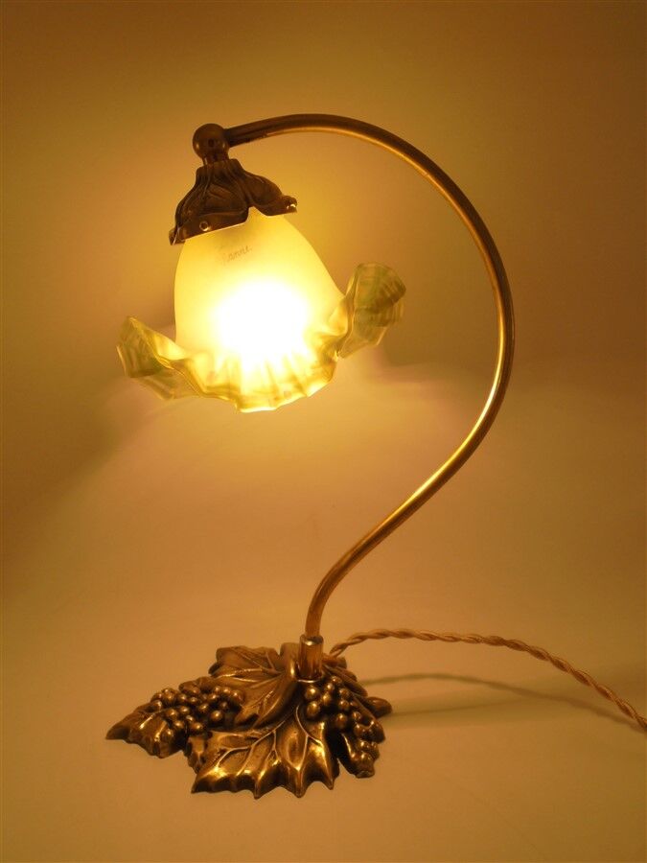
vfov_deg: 54.0
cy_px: 432
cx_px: 324
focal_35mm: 34
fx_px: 847
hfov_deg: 41.8
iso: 100
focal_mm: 6.1
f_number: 4
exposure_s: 1/50
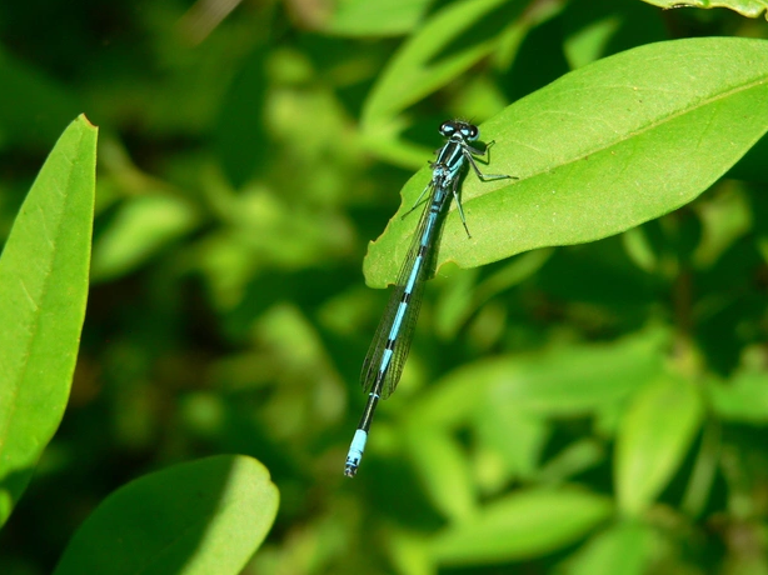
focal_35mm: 97
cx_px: 393
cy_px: 285
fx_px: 2151
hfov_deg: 20.2
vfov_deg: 15.2
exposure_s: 1/400
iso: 80
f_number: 4
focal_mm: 15.5
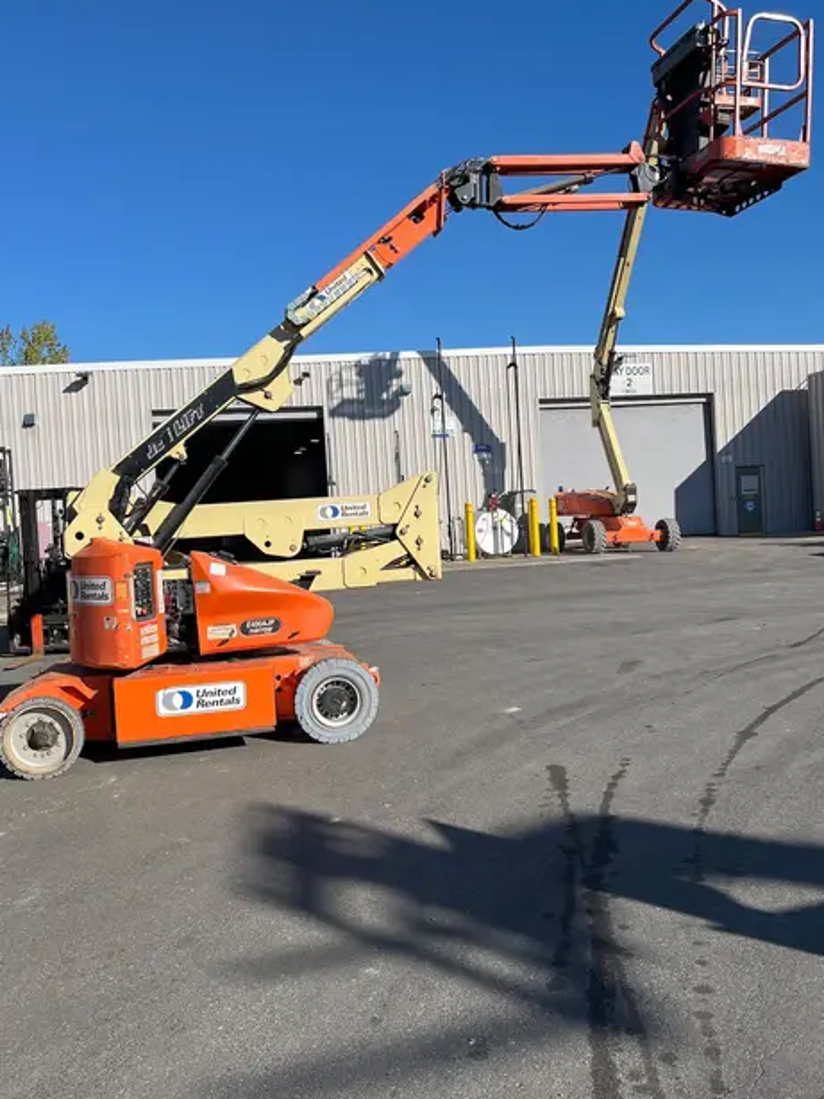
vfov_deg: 58.3
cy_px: 528
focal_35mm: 31
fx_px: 984
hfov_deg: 45.4
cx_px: 413
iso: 50
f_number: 1.6
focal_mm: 5.1
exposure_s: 1/4310
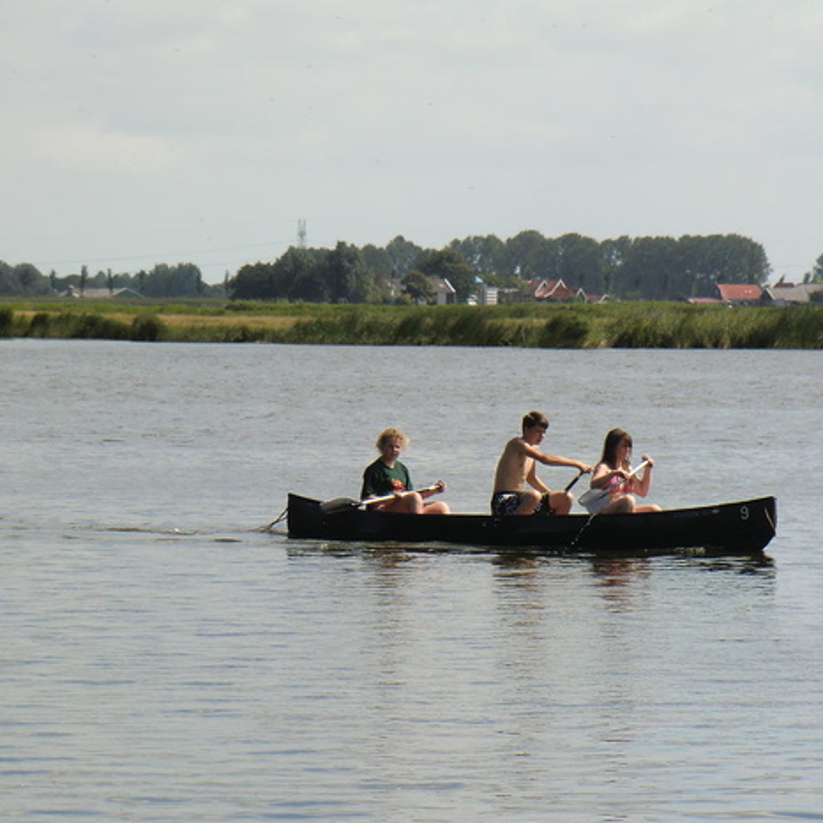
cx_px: 622
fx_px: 5864
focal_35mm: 218
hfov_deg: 8.0
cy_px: 505
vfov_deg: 8.0
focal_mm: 25.9
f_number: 4.6
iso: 64
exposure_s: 1/640
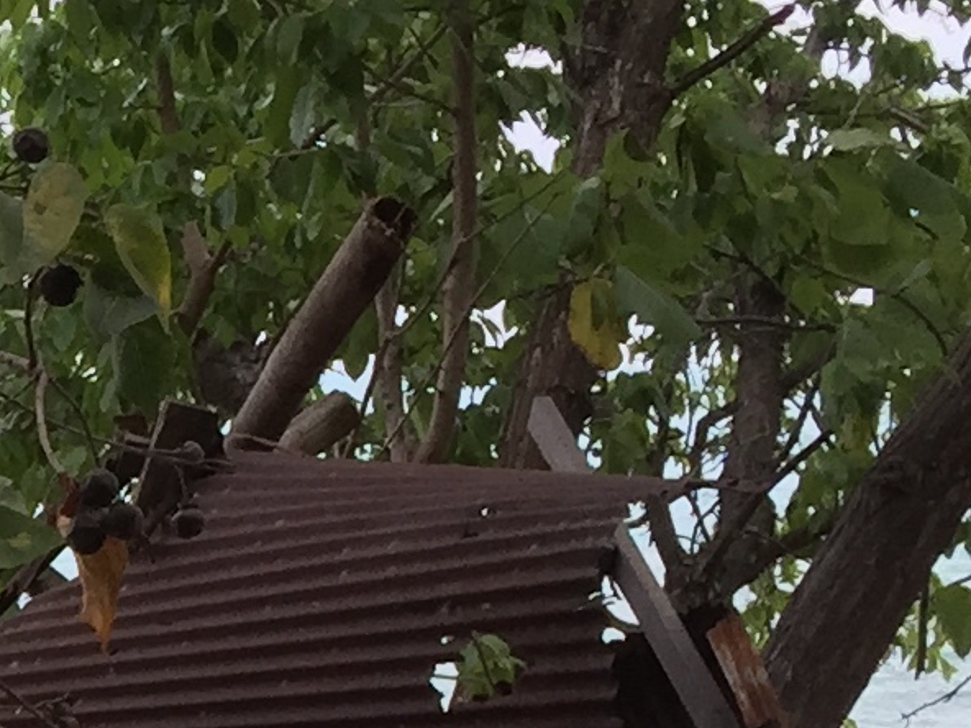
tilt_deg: -13.5
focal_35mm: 160
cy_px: 1426
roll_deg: -0.2
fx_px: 4488
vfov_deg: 8.8
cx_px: -960
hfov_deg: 11.2
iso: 32
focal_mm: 4.15
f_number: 2.2
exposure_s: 1/608
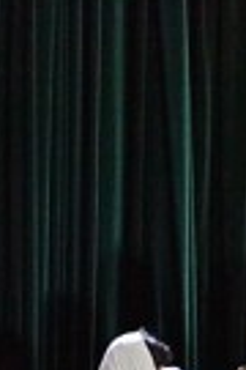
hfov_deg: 2.5
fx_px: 5473
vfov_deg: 3.9
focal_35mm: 534
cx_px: 804
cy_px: 422
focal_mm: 80
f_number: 5.6
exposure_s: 1/60
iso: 3200
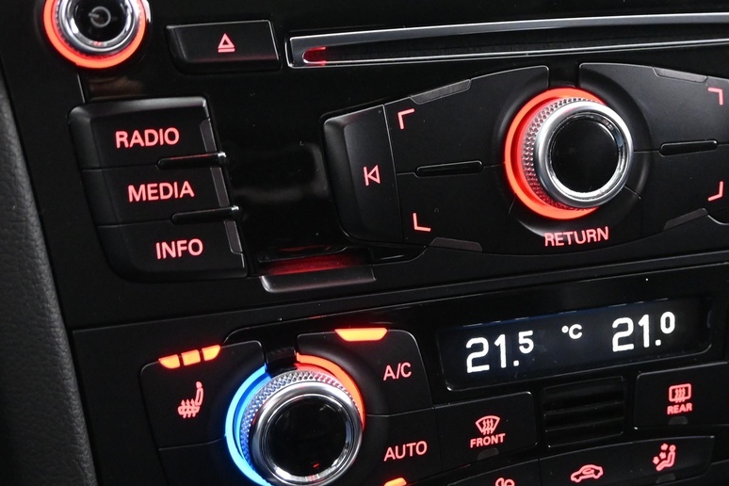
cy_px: 218
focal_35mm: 68
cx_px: 546
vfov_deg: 20.1
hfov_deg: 29.4
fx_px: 1367
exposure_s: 1/10
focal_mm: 21.5
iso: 3200
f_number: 4
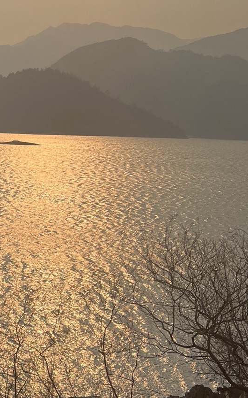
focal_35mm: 65
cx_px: -99
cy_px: 229
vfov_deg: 31.5
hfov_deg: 18.3
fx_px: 703
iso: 50
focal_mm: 5.7
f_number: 1.5
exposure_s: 1/10309
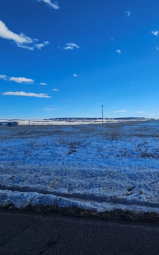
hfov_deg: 48.9
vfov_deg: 81.9
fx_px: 146
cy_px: 111
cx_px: 152
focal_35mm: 21
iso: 50
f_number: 2.2
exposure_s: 1/4087
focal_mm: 2.2
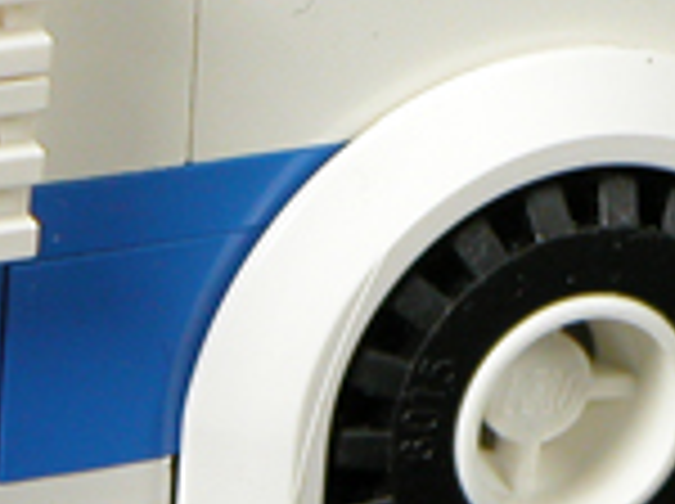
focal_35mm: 753
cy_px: -261
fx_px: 14660
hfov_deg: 2.6
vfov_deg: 2.0
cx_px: 860
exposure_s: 1/8
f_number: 6.3
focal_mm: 44.7
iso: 100
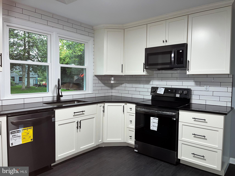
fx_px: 177
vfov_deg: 53.1
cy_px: 88
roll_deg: -0.9
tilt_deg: -3.7
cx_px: 118
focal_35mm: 26
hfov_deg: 67.3
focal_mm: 5.1
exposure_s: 1/17
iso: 64
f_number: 1.6
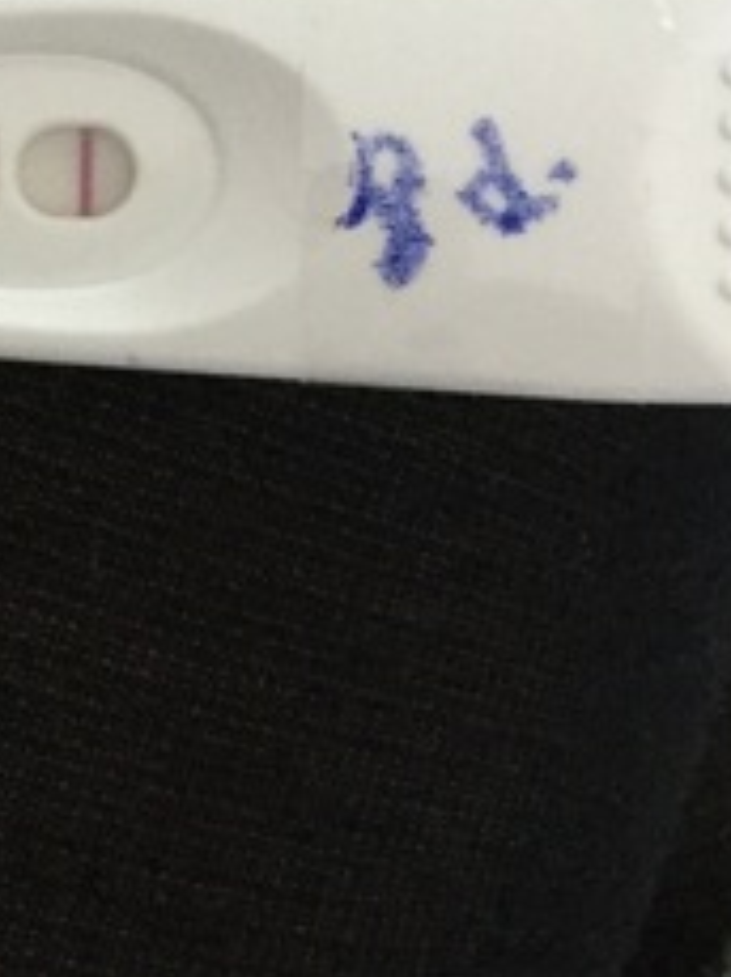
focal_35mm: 81
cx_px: 42
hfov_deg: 17.8
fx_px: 2285
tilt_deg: -83.4
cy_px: 191
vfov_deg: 23.8
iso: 320
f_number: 2.4
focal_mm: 3.3
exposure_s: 1/17
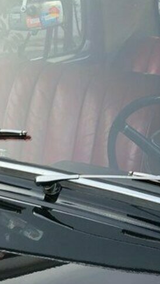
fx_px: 1049
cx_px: 75
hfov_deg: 8.7
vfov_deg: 15.5
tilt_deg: -11.9
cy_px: 146
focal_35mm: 139
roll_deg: +0.6
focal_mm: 6
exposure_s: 1/153
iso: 16
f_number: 2.4
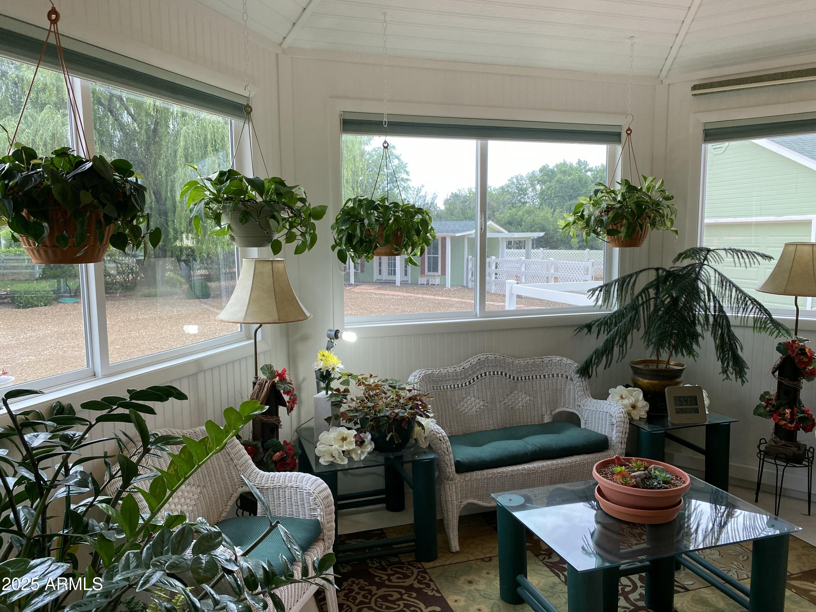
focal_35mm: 26
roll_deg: -0.2
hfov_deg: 67.3
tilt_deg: -6.9
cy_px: 306
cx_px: 408
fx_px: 613
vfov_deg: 53.1
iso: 100
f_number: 1.8
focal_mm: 4.25
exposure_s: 1/120
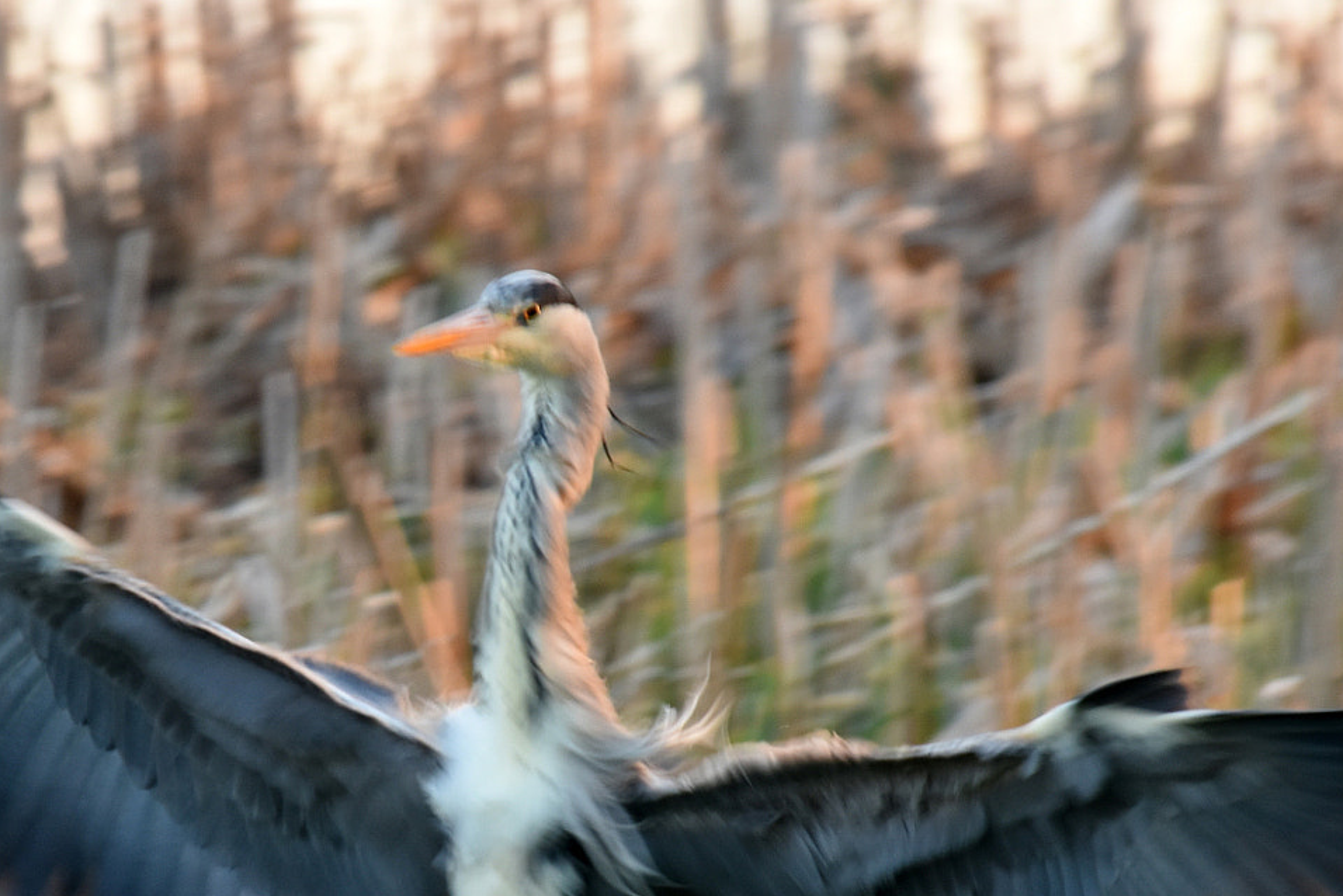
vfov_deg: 1.8
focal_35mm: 753
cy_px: 626
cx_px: 403
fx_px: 28098
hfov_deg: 2.7
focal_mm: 300
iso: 640
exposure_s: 1/60
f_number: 10
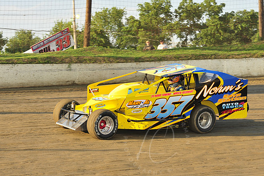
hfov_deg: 16.1
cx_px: 156
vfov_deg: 10.8
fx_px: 930
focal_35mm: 127
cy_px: 90
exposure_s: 1/320
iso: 500
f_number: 9
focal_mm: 105
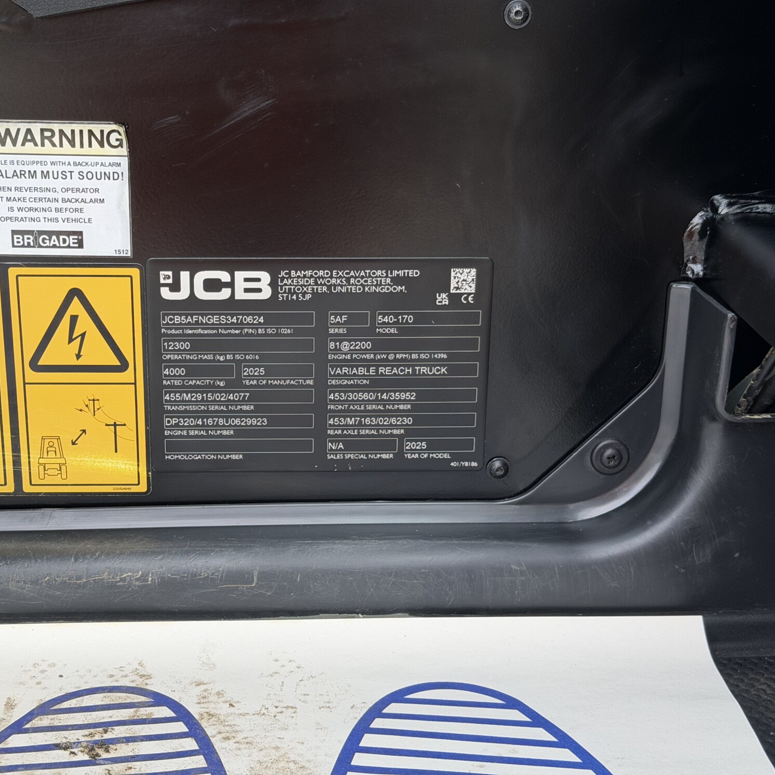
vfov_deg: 30.0
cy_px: 385
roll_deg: +0.7
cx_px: 312
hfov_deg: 30.0
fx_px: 1444
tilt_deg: -18.5
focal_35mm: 57
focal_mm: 6.76
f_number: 1.78
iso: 80
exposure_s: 1/570
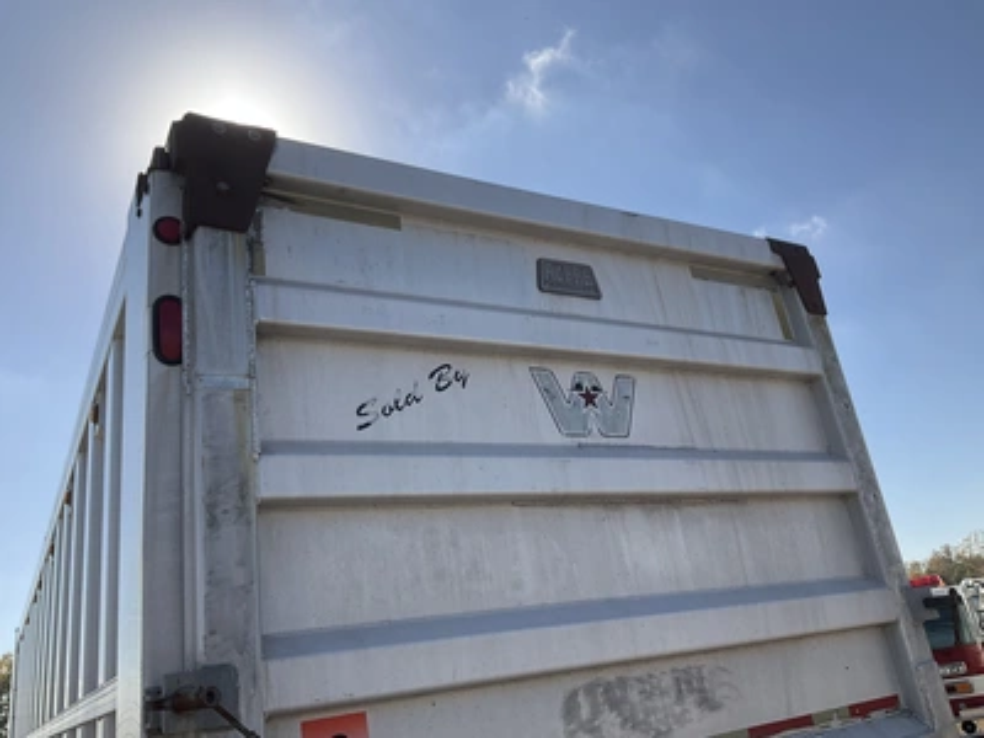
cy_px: 369
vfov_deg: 48.2
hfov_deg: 61.7
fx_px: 824
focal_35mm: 29
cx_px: 492
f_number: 1.8
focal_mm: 3
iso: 25
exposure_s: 1/1786
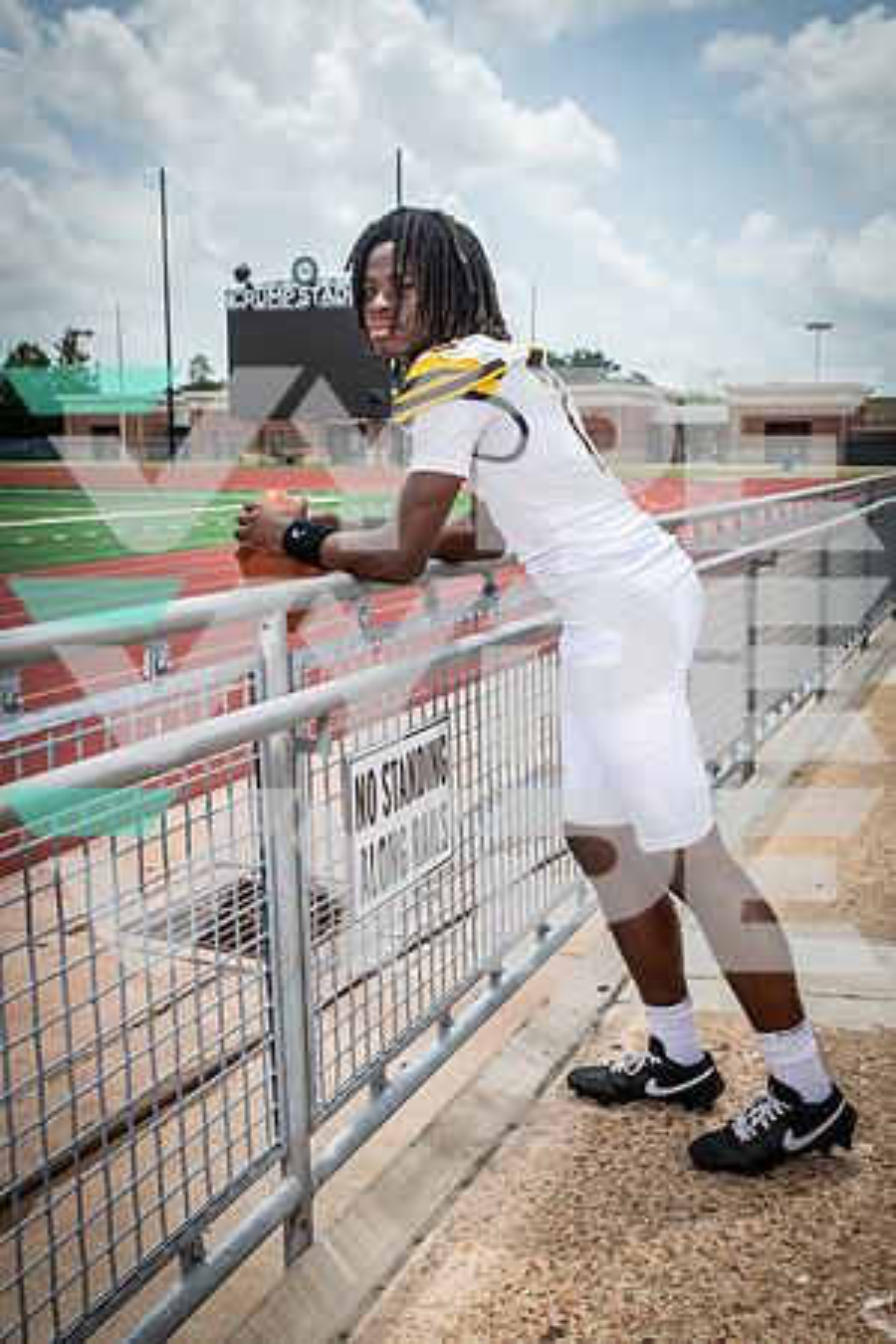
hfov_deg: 35.1
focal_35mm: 38
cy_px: 672
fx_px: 1419
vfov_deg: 50.7
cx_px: 448
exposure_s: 1/400
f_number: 7.1
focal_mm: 38
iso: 160
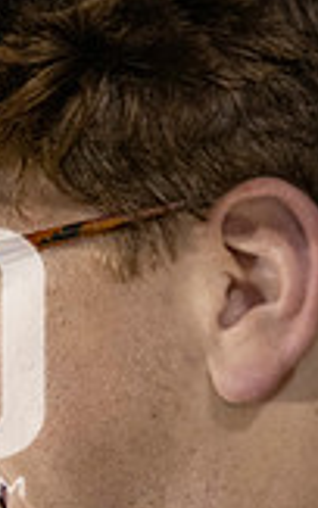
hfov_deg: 13.9
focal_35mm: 87
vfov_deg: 23.6
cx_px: -190
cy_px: 376
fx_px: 1205
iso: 2000
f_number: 3.2
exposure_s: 1/500
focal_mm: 24
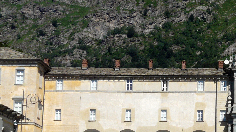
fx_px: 813
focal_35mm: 130
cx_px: 253
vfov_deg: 9.3
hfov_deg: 16.1
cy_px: 92
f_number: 7.1
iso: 100
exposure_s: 1/500
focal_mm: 8.8
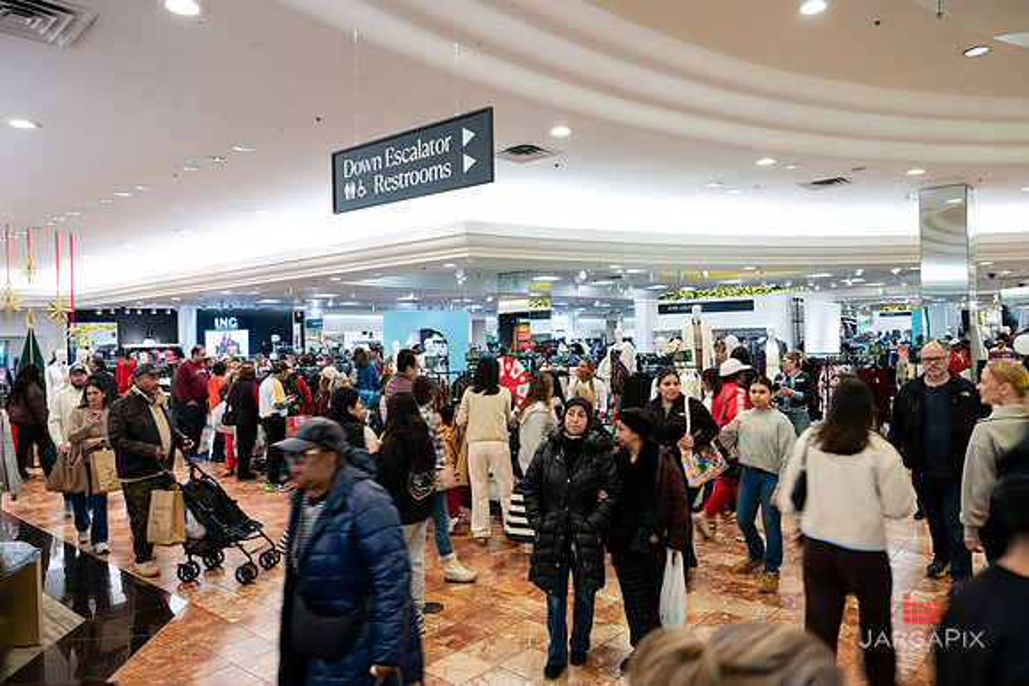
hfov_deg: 72.3
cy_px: 343
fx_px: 705
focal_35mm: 25
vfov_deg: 51.9
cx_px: 514
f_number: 3.2
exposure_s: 1/25
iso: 200
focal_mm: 24
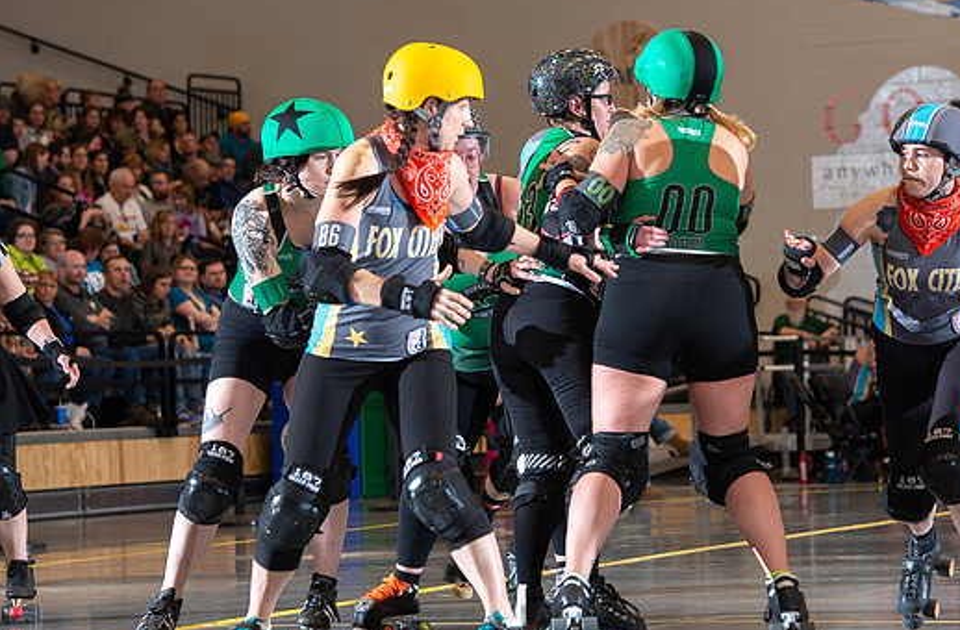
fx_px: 4299
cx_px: 478
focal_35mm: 162
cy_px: 300
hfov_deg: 12.7
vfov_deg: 8.4
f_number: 5.6
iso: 640
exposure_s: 1/160
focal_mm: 130
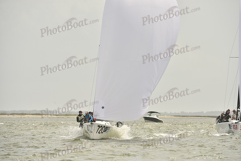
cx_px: 120
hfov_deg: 6.1
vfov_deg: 4.0
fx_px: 2277
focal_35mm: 340
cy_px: 80
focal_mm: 340
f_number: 8
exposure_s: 1/1250
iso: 320
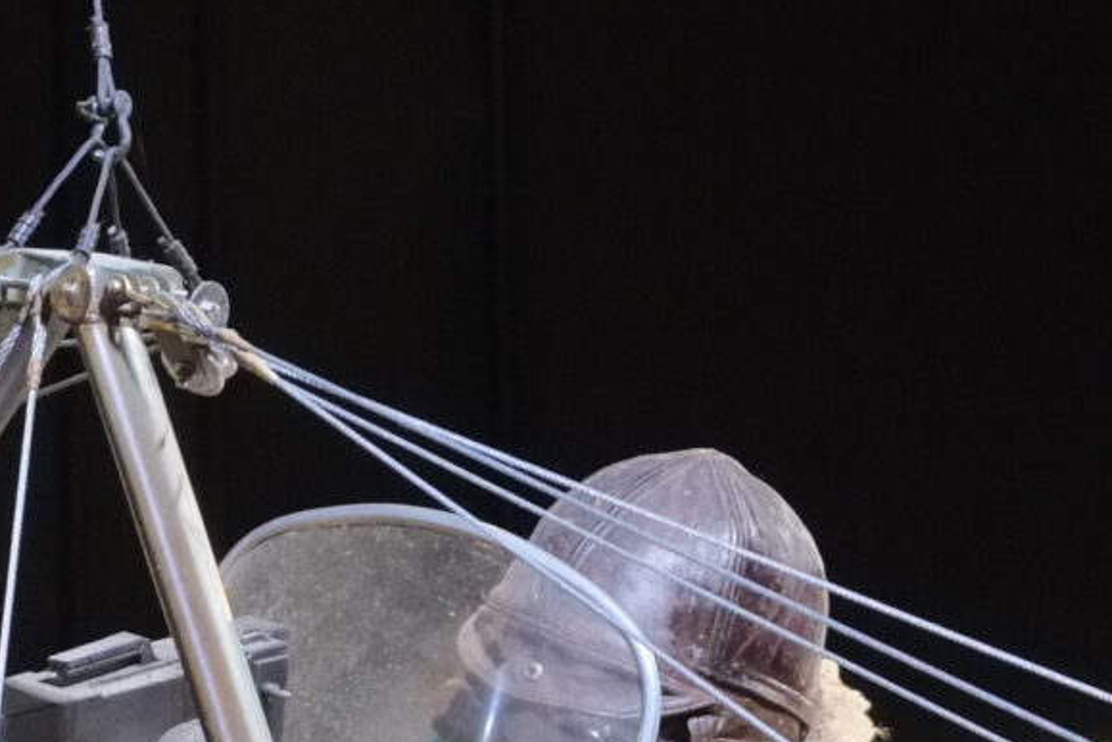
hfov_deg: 5.6
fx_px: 11335
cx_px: 131
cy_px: 1546
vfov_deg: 3.7
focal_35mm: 367
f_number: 5.6
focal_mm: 55
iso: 3200
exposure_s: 1/12
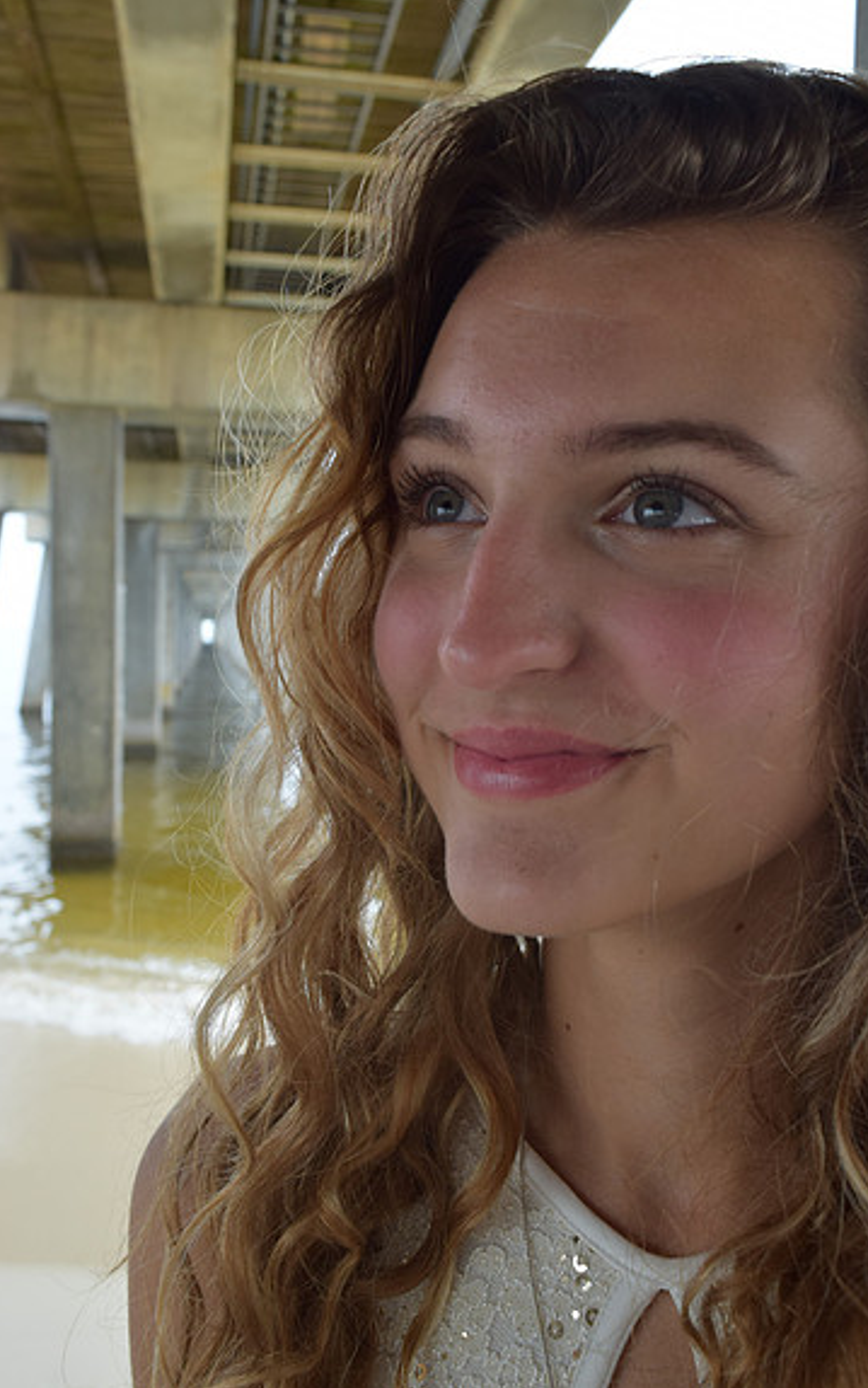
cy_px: 692
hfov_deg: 35.8
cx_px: 461
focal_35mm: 36
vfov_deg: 54.6
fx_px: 1344
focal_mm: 23
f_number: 7.1
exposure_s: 1/200
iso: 400
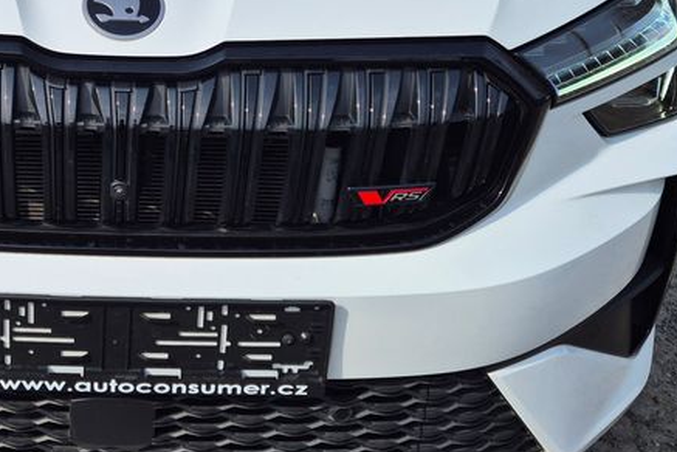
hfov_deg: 34.3
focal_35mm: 56
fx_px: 1054
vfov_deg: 23.8
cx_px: 115
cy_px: 88
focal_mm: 5.4
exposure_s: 1/2408
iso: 25
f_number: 1.8
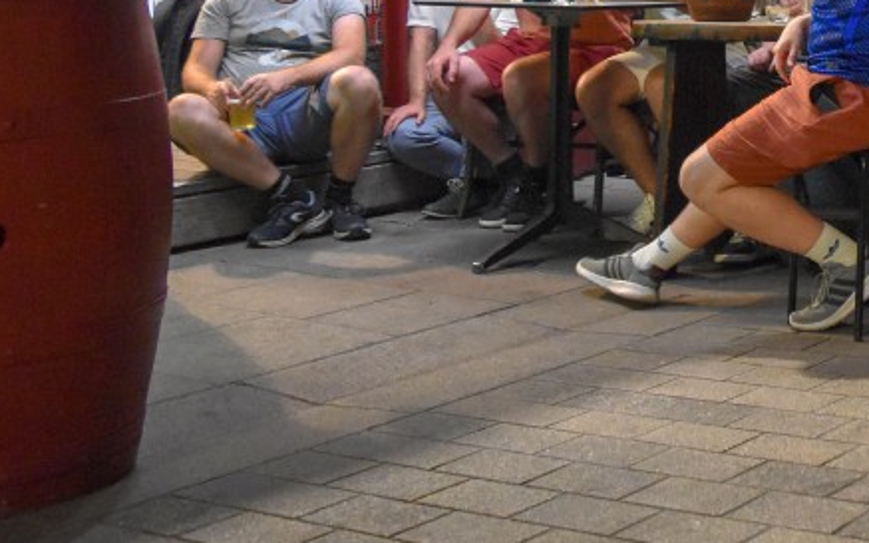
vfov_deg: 18.2
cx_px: 986
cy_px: -103
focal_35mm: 68
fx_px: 1610
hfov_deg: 27.3
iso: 3200
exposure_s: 1/20
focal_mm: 18
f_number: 3.5
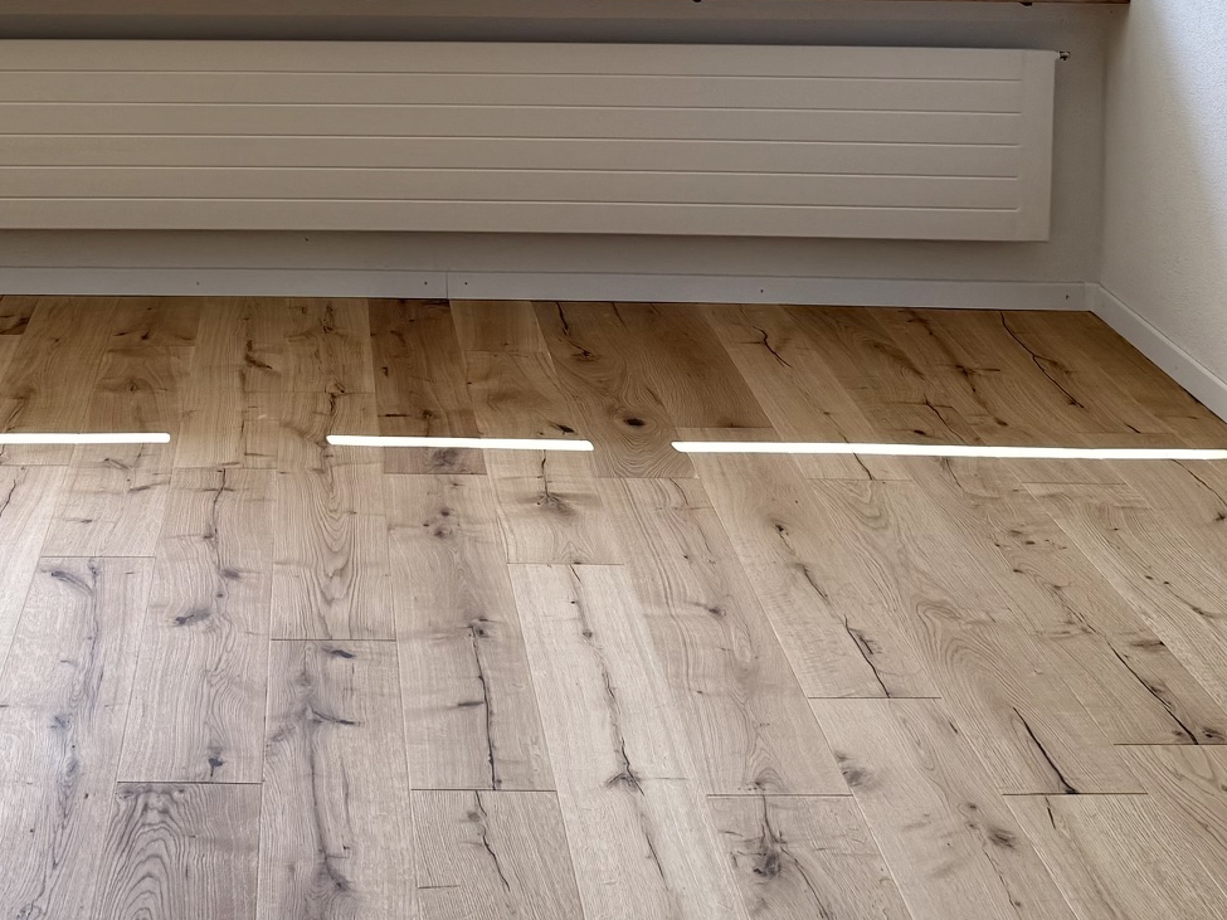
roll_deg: -0.7
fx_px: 2233
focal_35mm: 63
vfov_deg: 21.9
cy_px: -117
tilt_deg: -4.7
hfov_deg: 30.2
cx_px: 307
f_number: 1.78
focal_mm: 6.76
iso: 80
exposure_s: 1/387
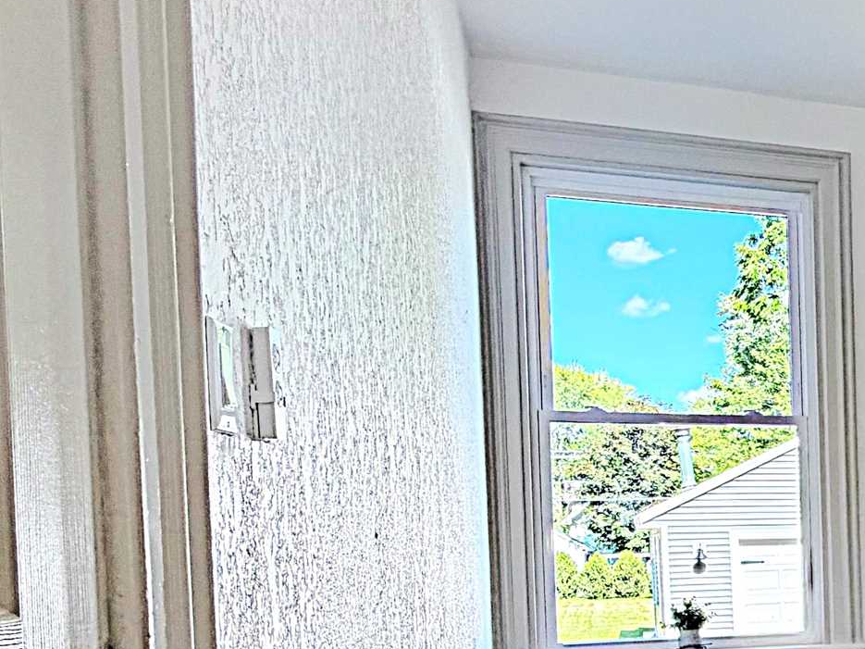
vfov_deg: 30.3
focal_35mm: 46
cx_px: 1110
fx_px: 1149
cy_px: 564
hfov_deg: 32.0
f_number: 2.2
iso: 64
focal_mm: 2.22
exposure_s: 1/121
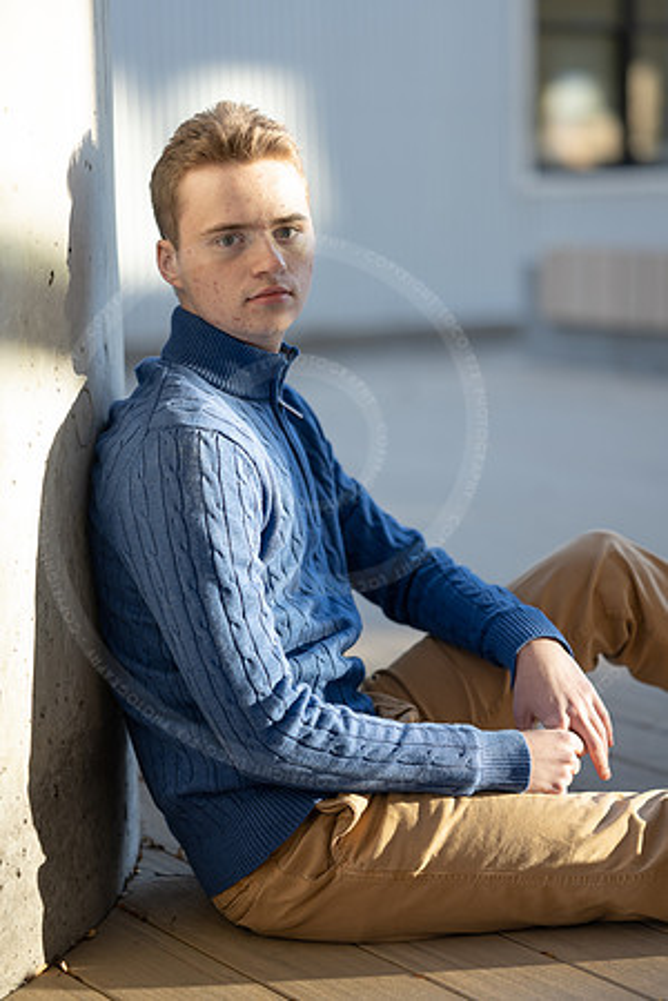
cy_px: 500
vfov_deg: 23.9
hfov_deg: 16.1
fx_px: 2366
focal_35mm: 85
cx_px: 334
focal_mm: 85
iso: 100
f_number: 1.8
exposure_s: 1/200
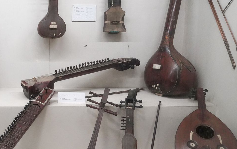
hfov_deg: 36.8
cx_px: 20
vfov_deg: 25.2
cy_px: 49
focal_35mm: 51
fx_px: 330
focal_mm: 24
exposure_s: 1/80
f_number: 8
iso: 3200
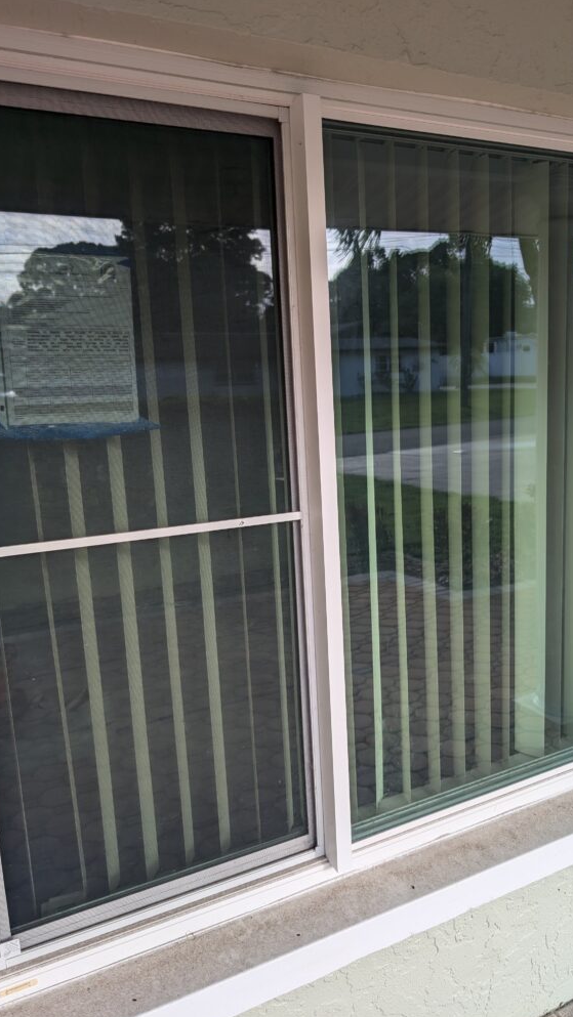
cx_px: 335
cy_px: 504
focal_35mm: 27
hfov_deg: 42.8
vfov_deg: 69.8
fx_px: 729
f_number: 1.68
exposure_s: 1/354
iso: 19
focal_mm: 6.9
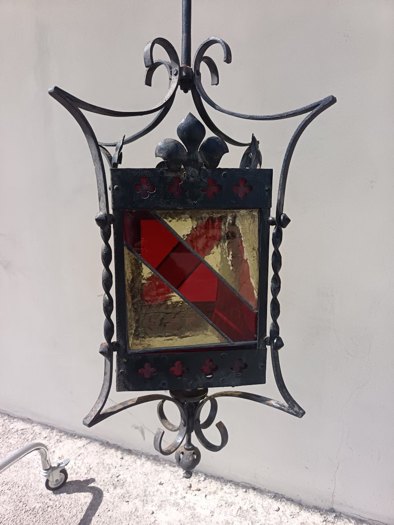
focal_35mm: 24
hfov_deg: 56.8
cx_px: 197
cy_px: 262
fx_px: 364
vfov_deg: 71.6
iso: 100
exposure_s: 1/276
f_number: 1.75
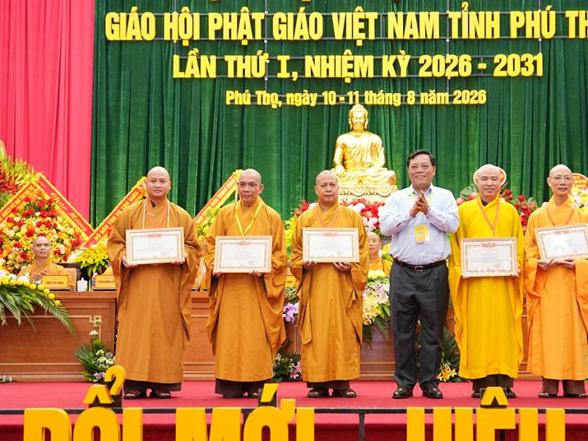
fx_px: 1206
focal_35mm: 71
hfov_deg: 27.3
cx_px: 360
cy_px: 210
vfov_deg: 20.7
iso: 2000
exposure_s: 1/160
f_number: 2.8
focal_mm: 44
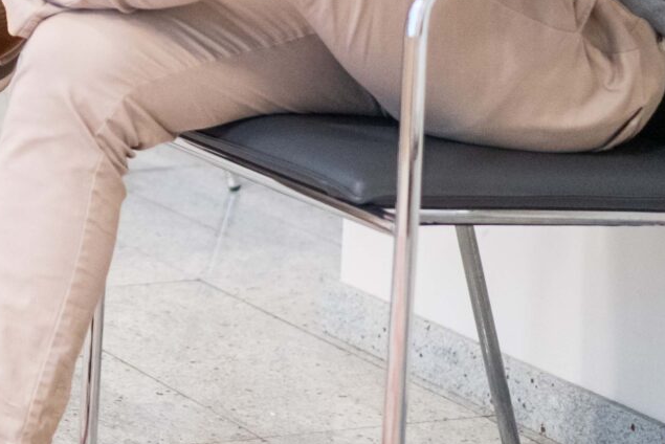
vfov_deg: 9.5
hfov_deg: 13.3
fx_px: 2606
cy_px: -210
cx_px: -482
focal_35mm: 141
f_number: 2
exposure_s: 1/400
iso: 2500
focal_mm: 35
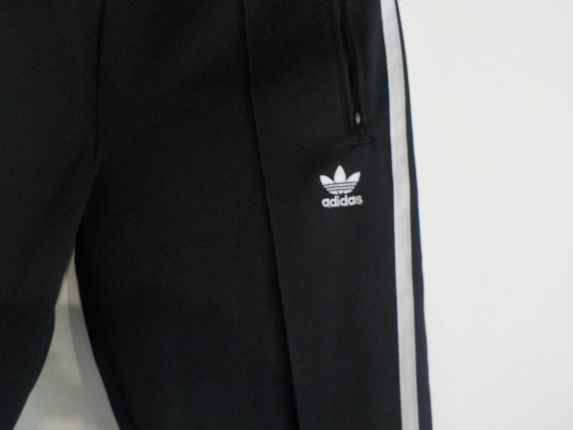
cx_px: 286
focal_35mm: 30
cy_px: 215
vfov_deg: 46.8
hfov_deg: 60.0
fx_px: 497
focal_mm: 4.1
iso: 400
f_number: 3.3
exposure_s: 1/10
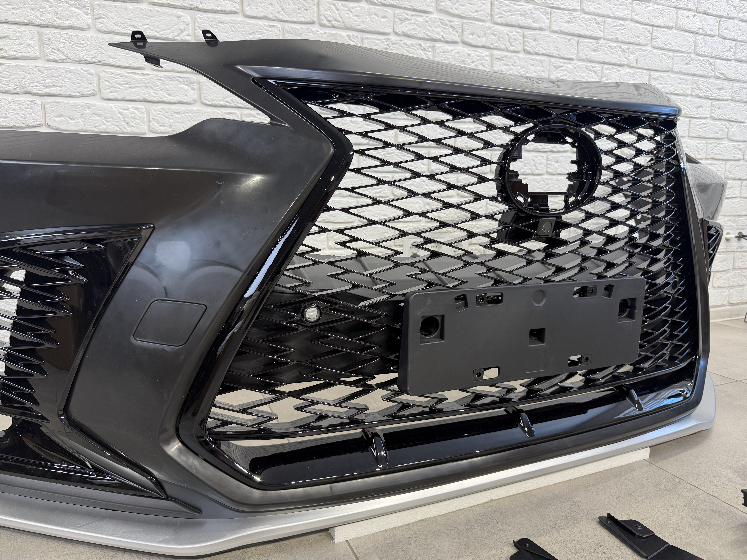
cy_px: 280
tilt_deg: -8.6
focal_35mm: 24
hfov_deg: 71.6
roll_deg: +0.0
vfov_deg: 56.8
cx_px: 374
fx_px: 518
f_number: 1.78
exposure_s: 1/100
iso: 100
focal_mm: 6.76
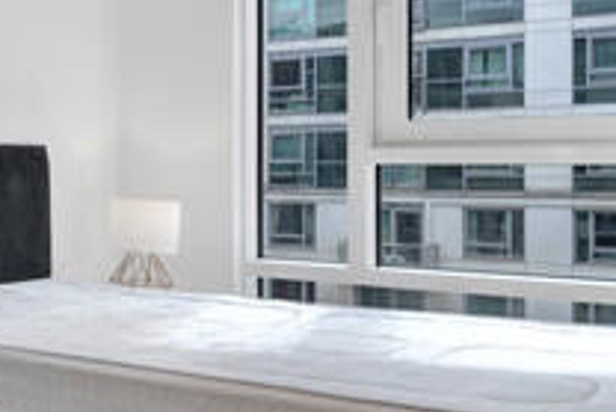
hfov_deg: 26.1
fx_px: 1010
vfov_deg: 23.0
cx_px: -281
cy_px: 179
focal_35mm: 59
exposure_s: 1/10
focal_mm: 12
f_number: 7.1
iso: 100
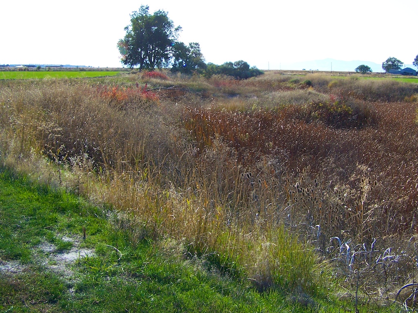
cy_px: 156
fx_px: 459
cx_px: 209
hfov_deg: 49.0
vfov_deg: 37.7
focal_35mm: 38
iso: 80
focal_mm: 6.3
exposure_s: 1/1000
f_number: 2.8
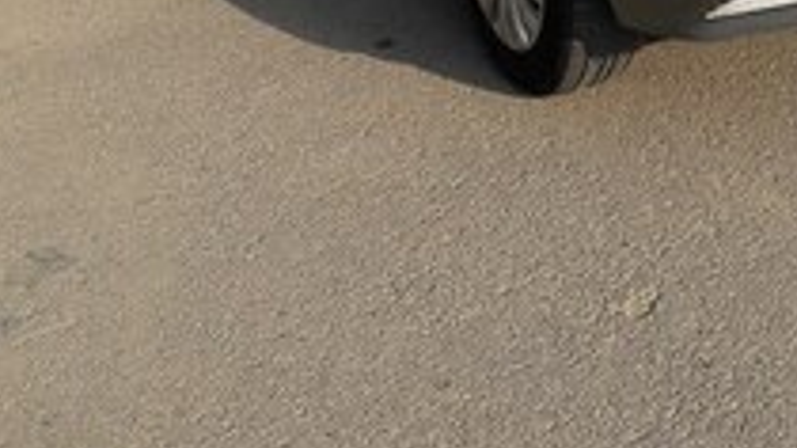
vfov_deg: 15.1
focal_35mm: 72
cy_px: -285
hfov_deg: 28.5
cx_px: 672
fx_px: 1521
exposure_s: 1/1066
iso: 40
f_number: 1.9
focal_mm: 3.7
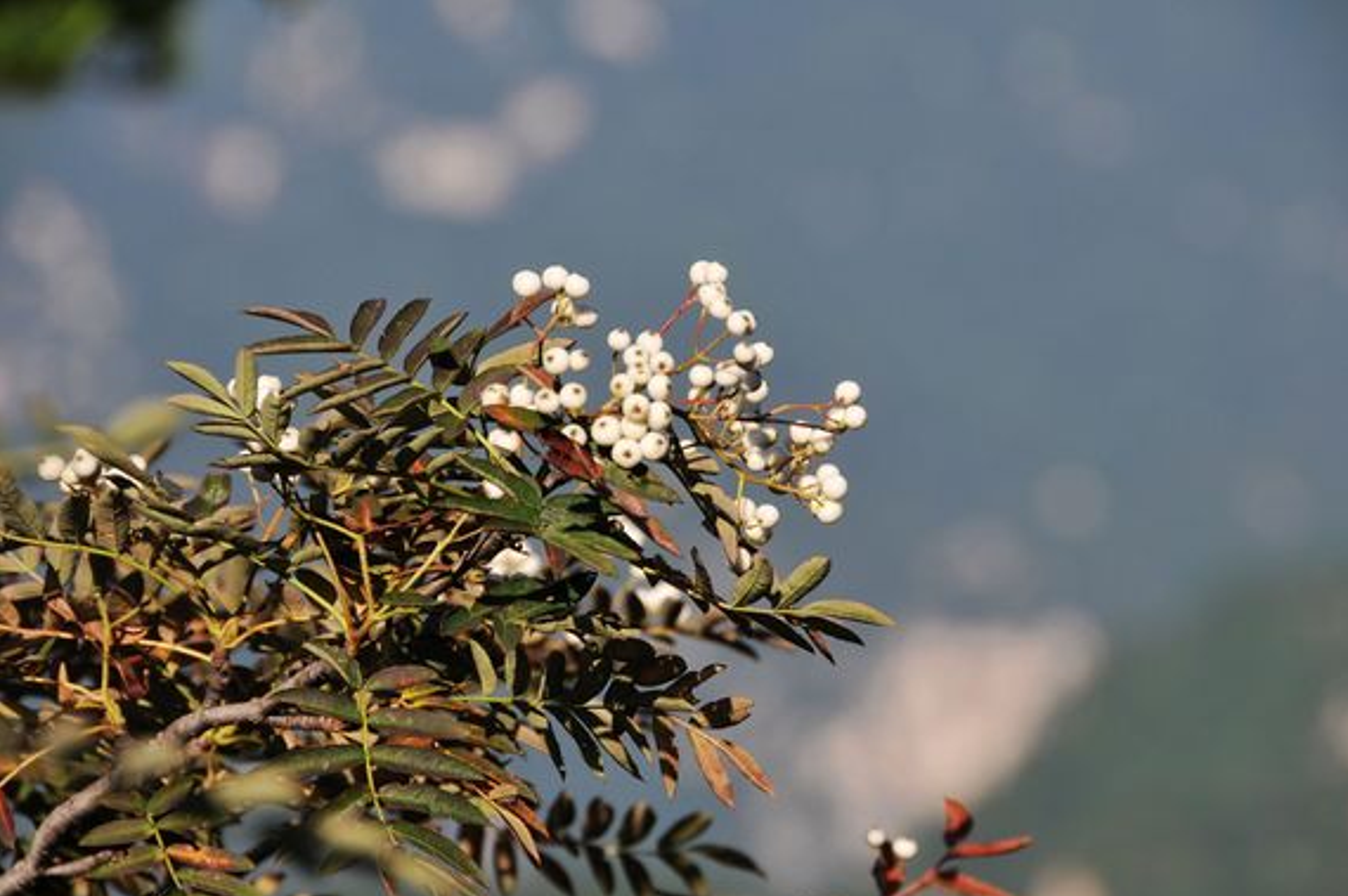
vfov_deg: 4.5
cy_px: 453
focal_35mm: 305
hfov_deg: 6.8
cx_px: 683
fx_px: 11410
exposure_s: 1/640
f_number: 8
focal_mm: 200
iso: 200
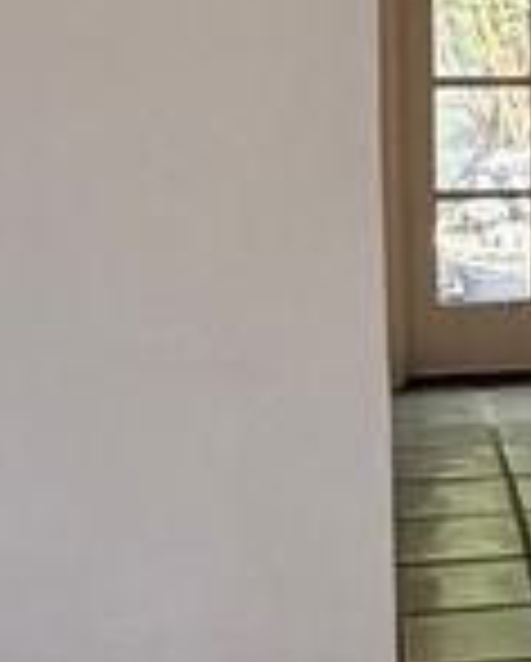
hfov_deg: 14.1
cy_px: 180
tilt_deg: -5.7
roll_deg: -1.2
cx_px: 1004
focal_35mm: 95
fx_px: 1862
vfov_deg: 20.0
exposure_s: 1/121
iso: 125
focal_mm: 2.22
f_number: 2.2
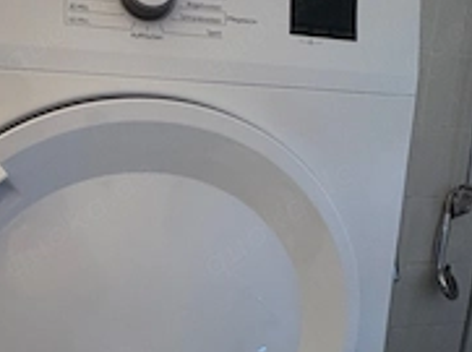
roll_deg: -1.3
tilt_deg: -9.2
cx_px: 136
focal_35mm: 31
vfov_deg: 44.3
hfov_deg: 56.4
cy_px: 248
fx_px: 422
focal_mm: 2.22
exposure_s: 1/50
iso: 500
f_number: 2.2
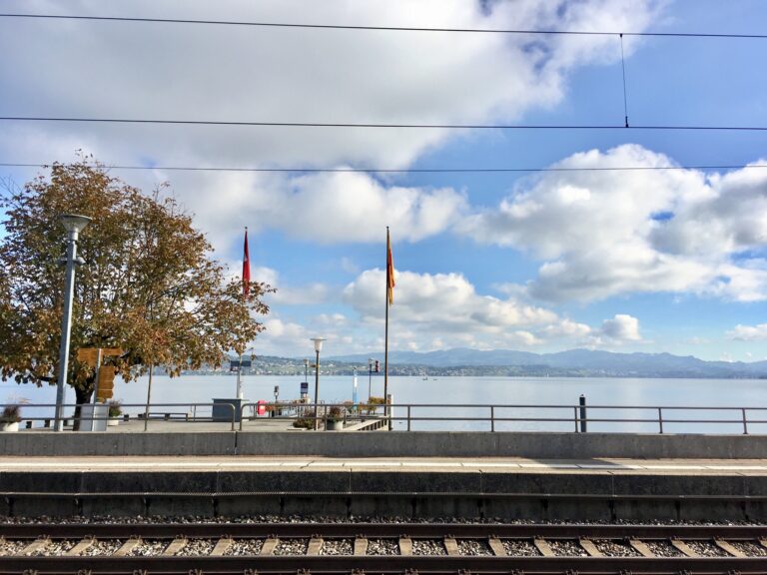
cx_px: 384
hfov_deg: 61.7
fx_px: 643
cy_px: 288
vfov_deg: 48.2
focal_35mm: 29
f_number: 2.2
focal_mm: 4.15
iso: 25
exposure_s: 1/2024
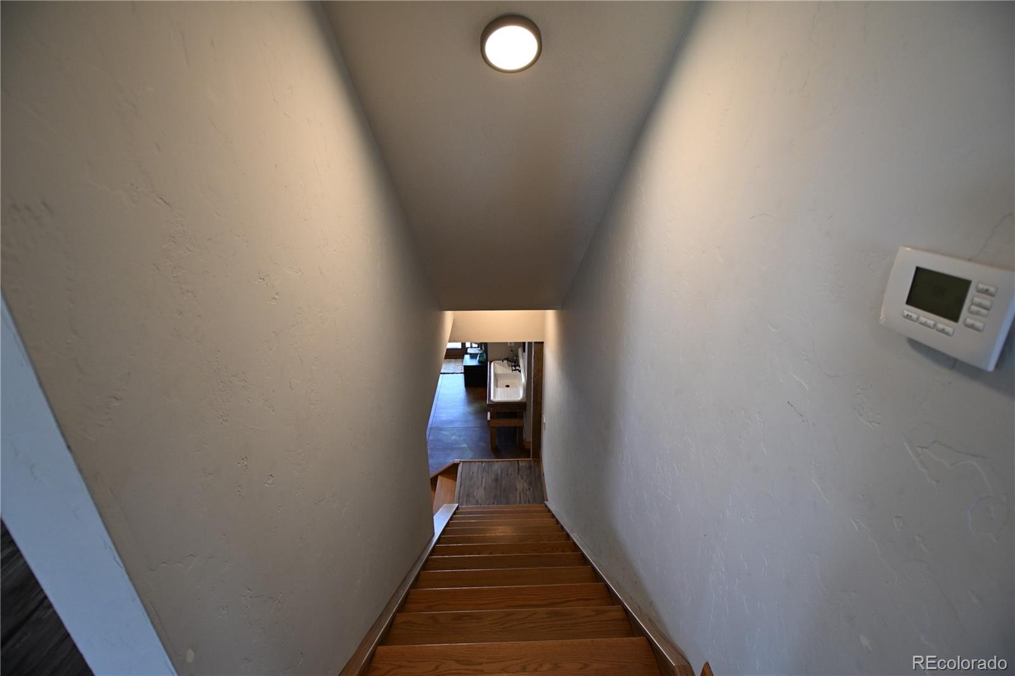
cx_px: 508
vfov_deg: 77.3
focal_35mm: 15
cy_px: 338
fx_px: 423
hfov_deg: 100.4
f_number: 3.5
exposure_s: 1/125
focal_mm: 10
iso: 800
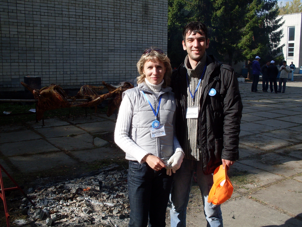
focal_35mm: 38
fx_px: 332
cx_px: 151
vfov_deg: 37.7
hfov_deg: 49.0
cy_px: 114
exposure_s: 1/180
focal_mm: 6.3
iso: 80
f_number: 8.4
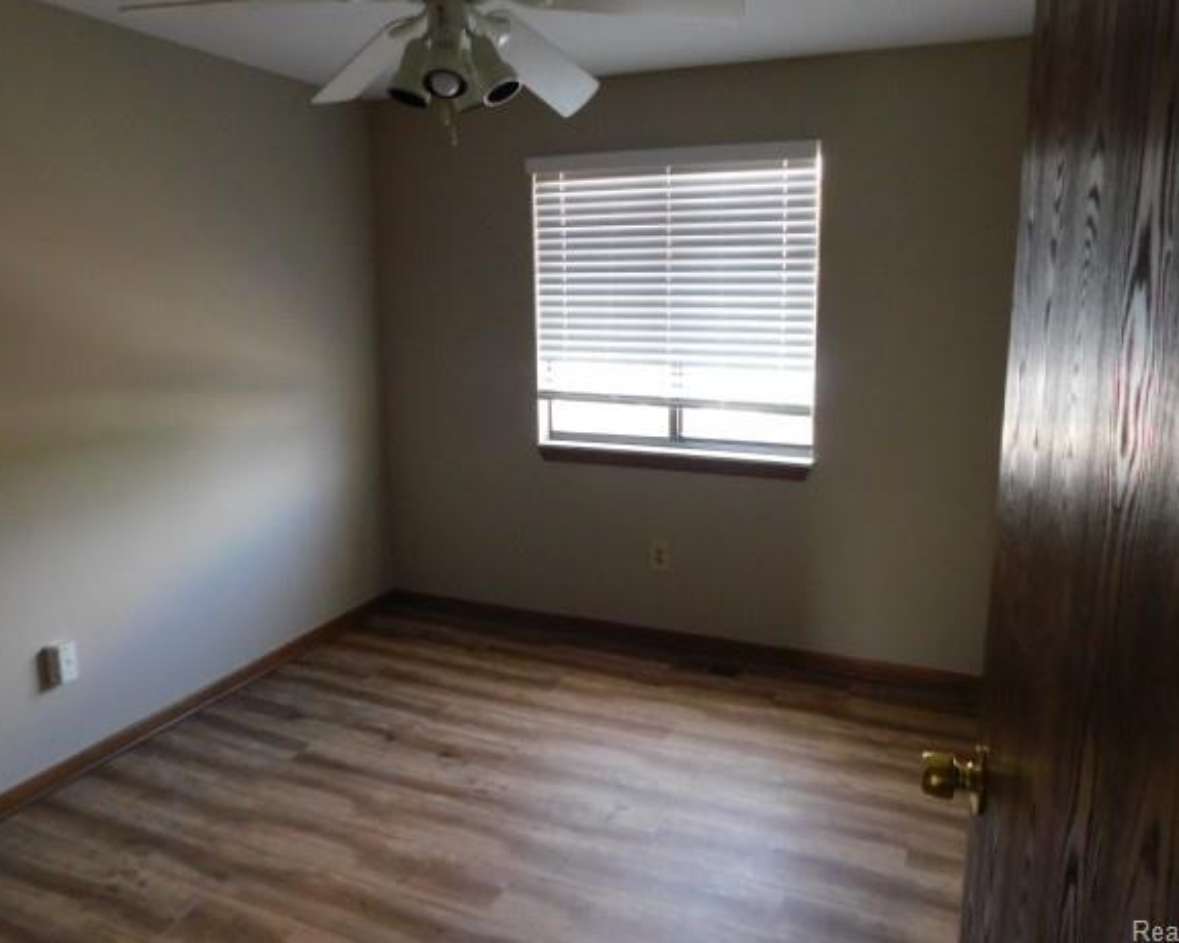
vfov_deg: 56.8
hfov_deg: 68.1
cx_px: 609
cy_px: 459
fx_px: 872
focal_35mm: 25
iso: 320
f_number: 3
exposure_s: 1/30
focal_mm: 4
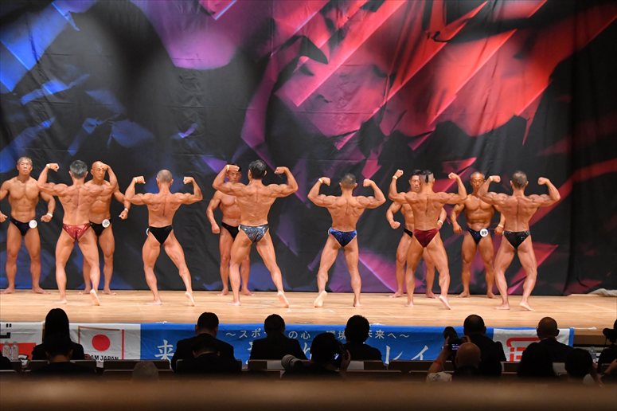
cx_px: 308
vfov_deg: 11.7
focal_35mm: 117
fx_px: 2004
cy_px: 206
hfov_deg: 17.5
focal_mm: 78
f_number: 5.6
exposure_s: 1/400
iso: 7200
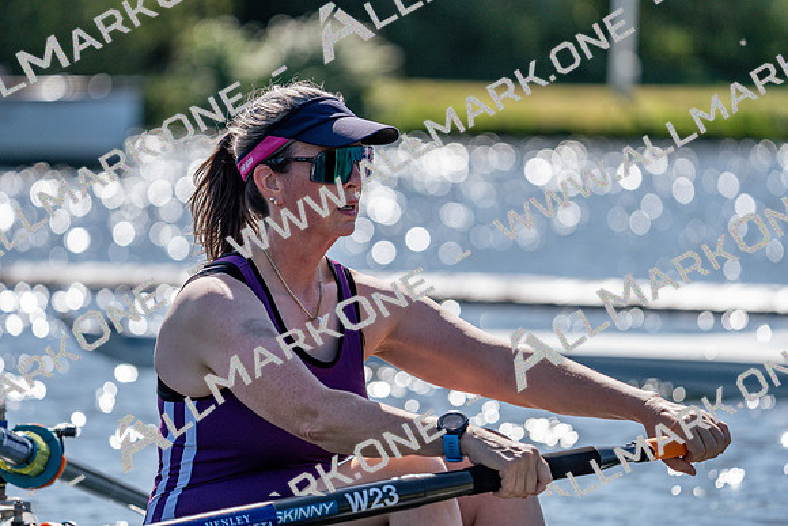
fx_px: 7093
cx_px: 394
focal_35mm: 324
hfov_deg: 6.4
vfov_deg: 4.2
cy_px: 263
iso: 200
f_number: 6.3
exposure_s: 1/2000
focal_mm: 324
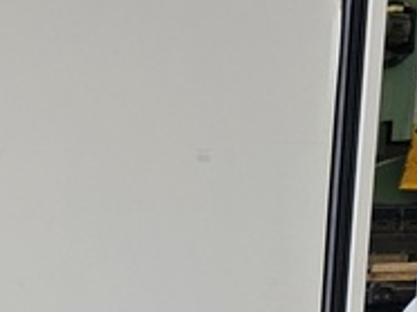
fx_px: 1191
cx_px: -38
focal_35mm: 99
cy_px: 492
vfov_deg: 13.8
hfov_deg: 19.1
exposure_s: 1/370
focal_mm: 6.3
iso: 80
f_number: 1.7
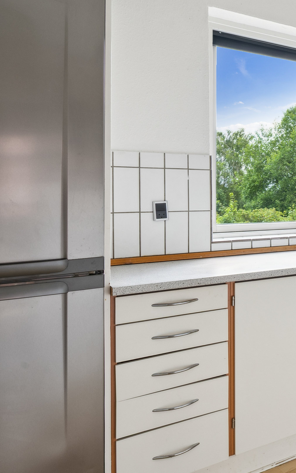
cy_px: 196
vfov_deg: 53.7
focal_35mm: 36
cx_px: 419
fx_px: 465
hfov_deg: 27.2
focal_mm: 19
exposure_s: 1/60
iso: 640
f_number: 9
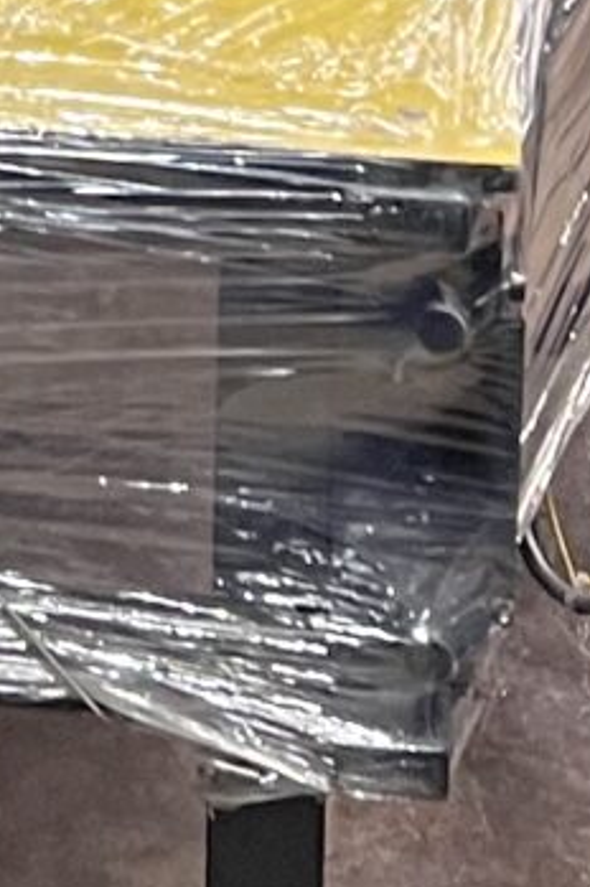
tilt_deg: -17.4
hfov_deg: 6.9
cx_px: -593
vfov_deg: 10.1
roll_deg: -1.9
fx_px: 4704
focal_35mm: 191
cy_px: -765
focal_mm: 5.1
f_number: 1.6
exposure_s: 1/50
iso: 80
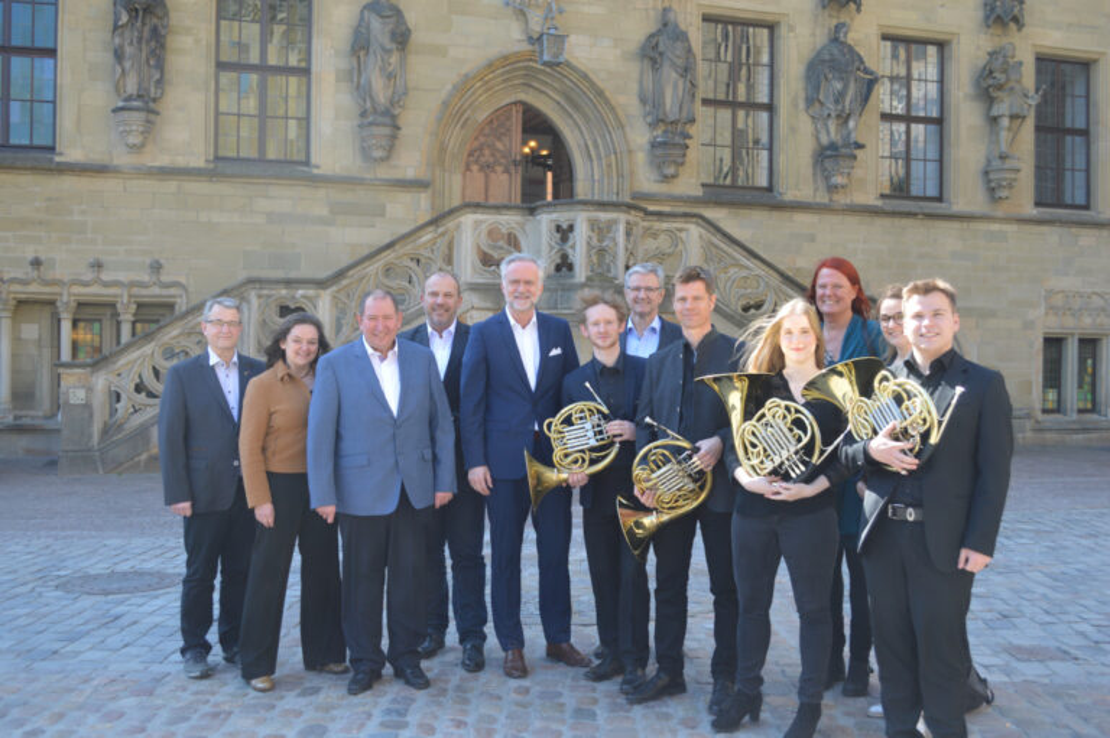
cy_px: 369
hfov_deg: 49.6
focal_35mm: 39
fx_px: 1202
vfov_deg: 34.2
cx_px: 555
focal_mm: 26
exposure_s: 1/125
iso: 160
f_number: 5.6
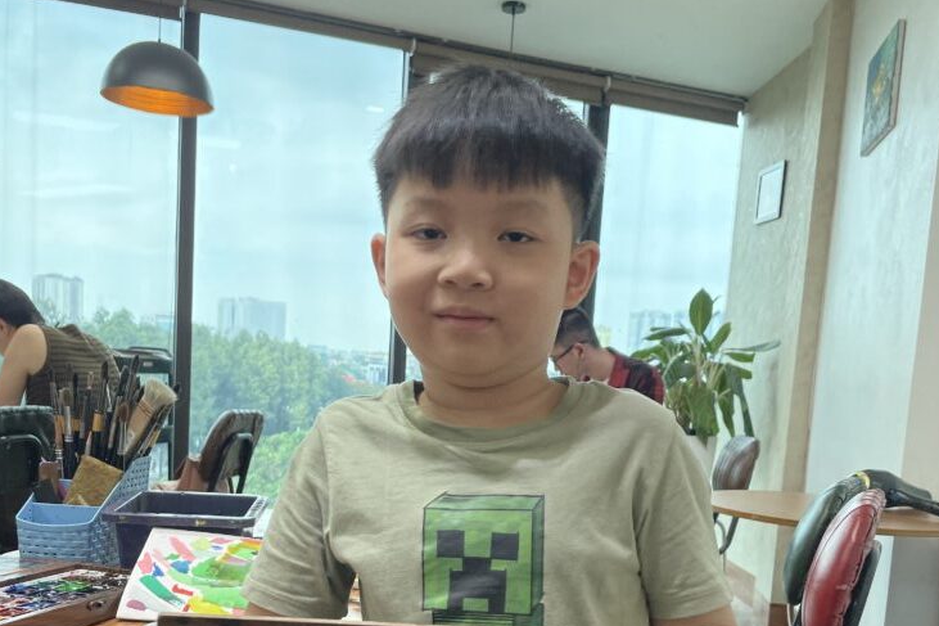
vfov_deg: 34.9
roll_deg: -3.7
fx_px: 965
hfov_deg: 51.9
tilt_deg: -6.3
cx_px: 474
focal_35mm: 37
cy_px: 494
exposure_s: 1/626
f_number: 1.6
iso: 32
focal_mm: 4.2
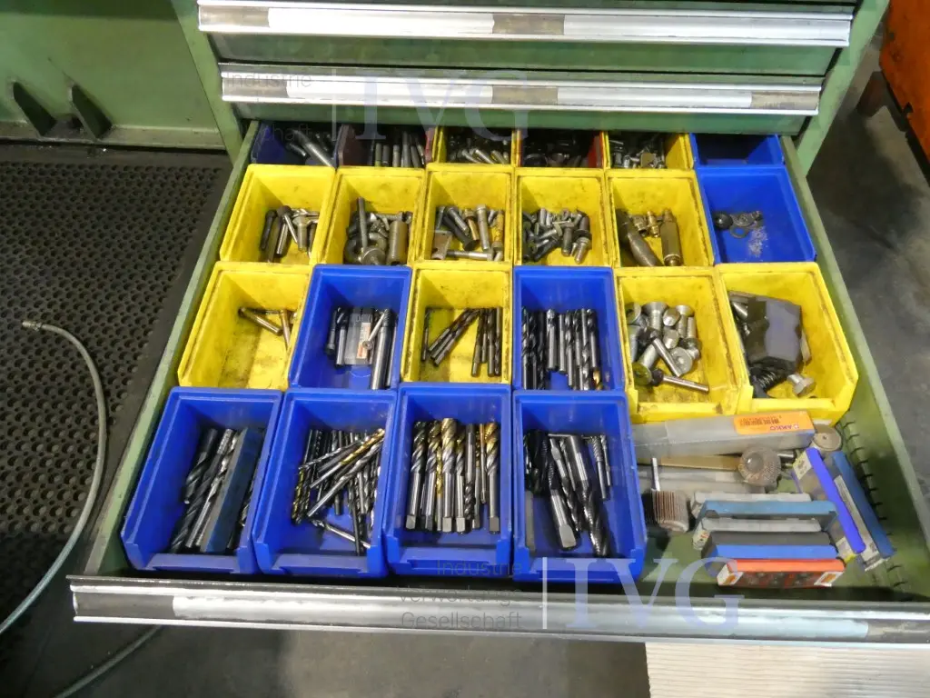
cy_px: 349
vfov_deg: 56.8
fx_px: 645
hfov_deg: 71.6
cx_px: 465
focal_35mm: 24
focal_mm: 4.3
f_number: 3.3
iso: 1250
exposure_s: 1/60
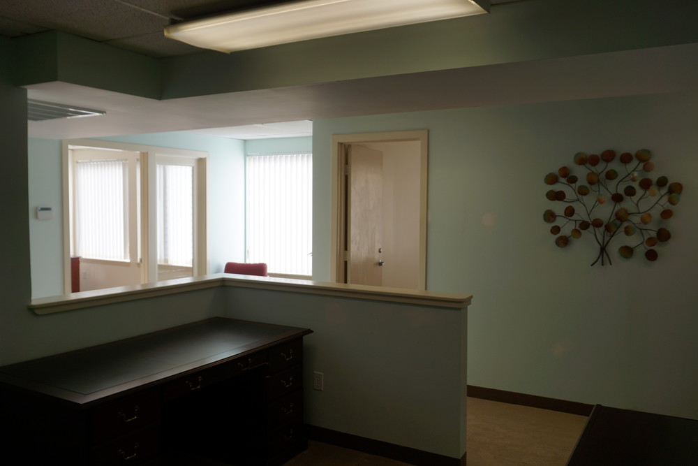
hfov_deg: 59.5
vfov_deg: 41.7
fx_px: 611
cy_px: 233
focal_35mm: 32
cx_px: 349
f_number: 6.3
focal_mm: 21
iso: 100
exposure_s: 1/80
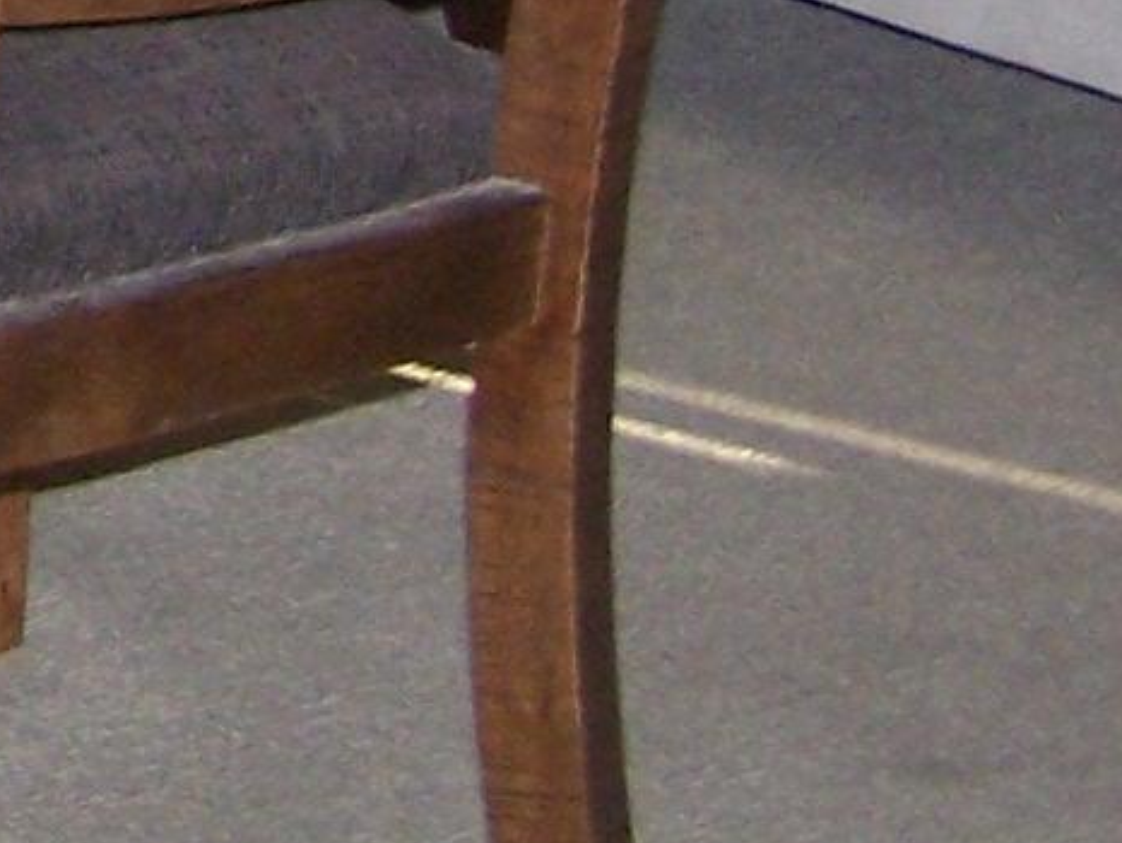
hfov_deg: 8.8
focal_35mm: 210
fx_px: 6810
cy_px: -1108
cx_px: -1204
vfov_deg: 6.7
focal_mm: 6.3
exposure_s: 1/60
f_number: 2.8
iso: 140
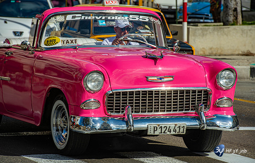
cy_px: 85
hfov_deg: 10.3
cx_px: 128
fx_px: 1417
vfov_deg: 6.6
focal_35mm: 202
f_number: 10
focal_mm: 200
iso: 100
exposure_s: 1/400
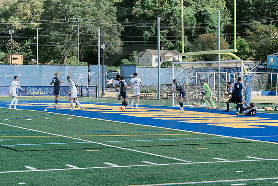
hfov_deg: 17.8
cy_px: 88
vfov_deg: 11.9
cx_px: 129
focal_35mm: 115
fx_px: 889
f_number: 5.6
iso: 640
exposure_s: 1/1000
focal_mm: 70
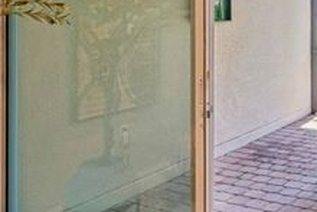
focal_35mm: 48
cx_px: 295
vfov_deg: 27.6
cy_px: 43
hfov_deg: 37.9
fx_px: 423
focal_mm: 10
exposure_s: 1/6
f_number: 7.1
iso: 100
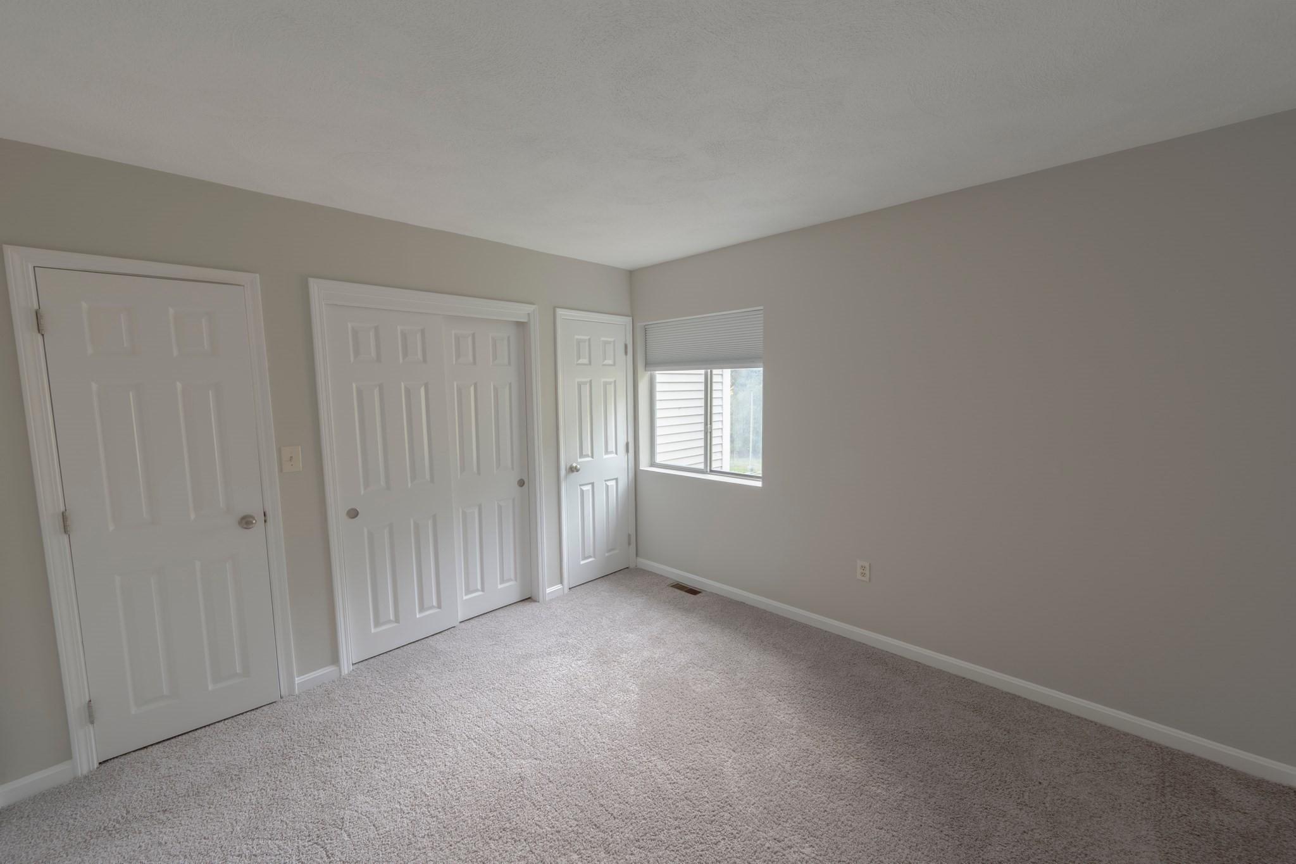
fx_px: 504
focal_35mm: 14
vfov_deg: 81.2
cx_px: 648
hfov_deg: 104.3
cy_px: 432
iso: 100
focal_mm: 14
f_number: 11
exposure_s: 1/80
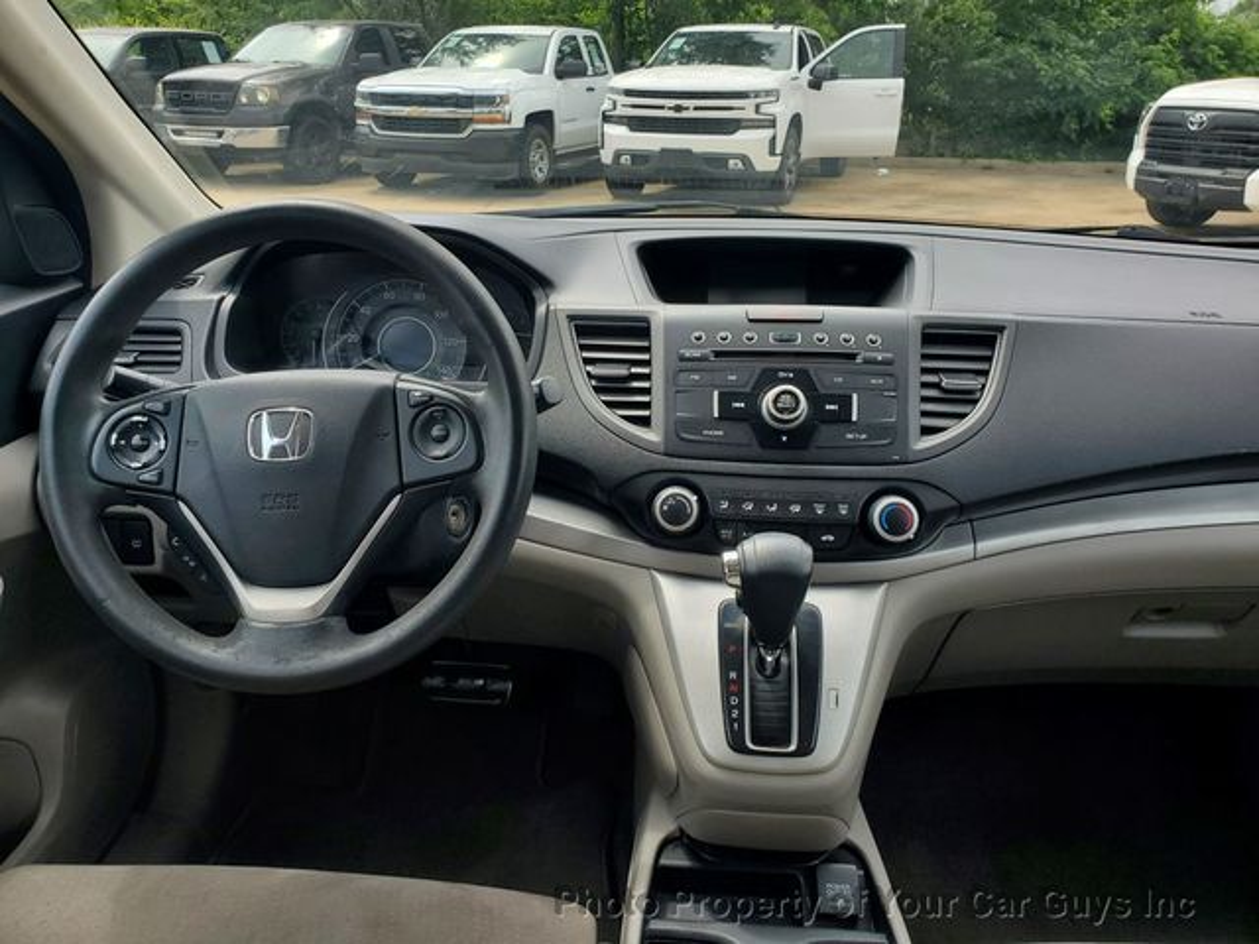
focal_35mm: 26
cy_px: 472
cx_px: 630
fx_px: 946
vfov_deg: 53.1
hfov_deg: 67.3
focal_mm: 4.3
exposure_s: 1/924
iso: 50
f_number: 2.4
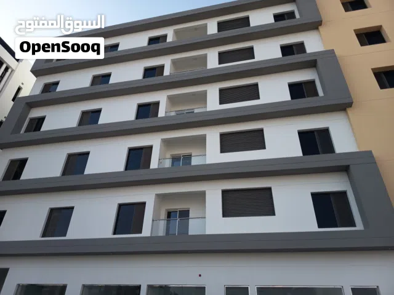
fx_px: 273
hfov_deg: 71.6
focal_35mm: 24
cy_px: 148
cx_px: 197
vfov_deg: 56.8
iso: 50
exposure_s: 1/397
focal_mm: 5.27
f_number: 1.7
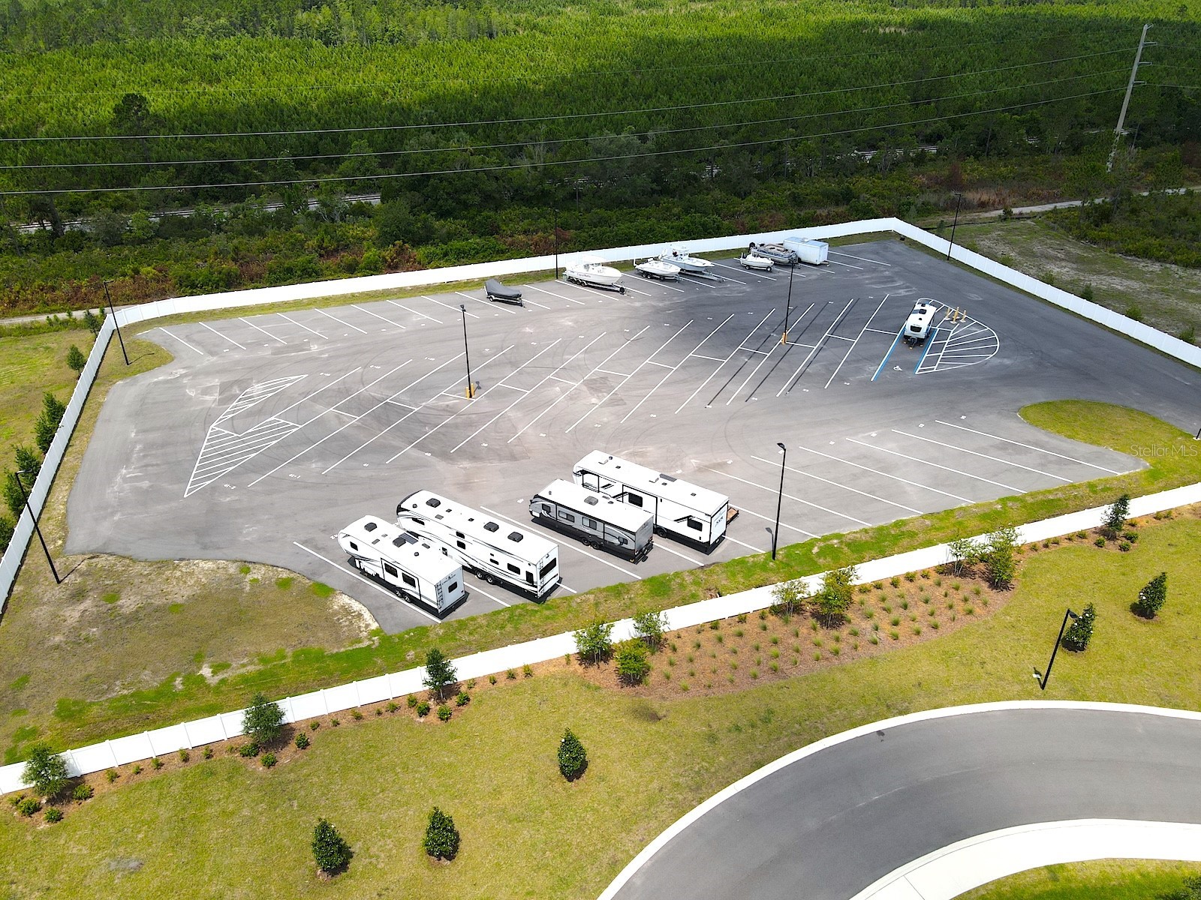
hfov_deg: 71.6
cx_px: 600
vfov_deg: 56.8
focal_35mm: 24
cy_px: 450
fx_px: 833
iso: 100
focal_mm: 4.5
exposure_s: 1/725
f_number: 2.8
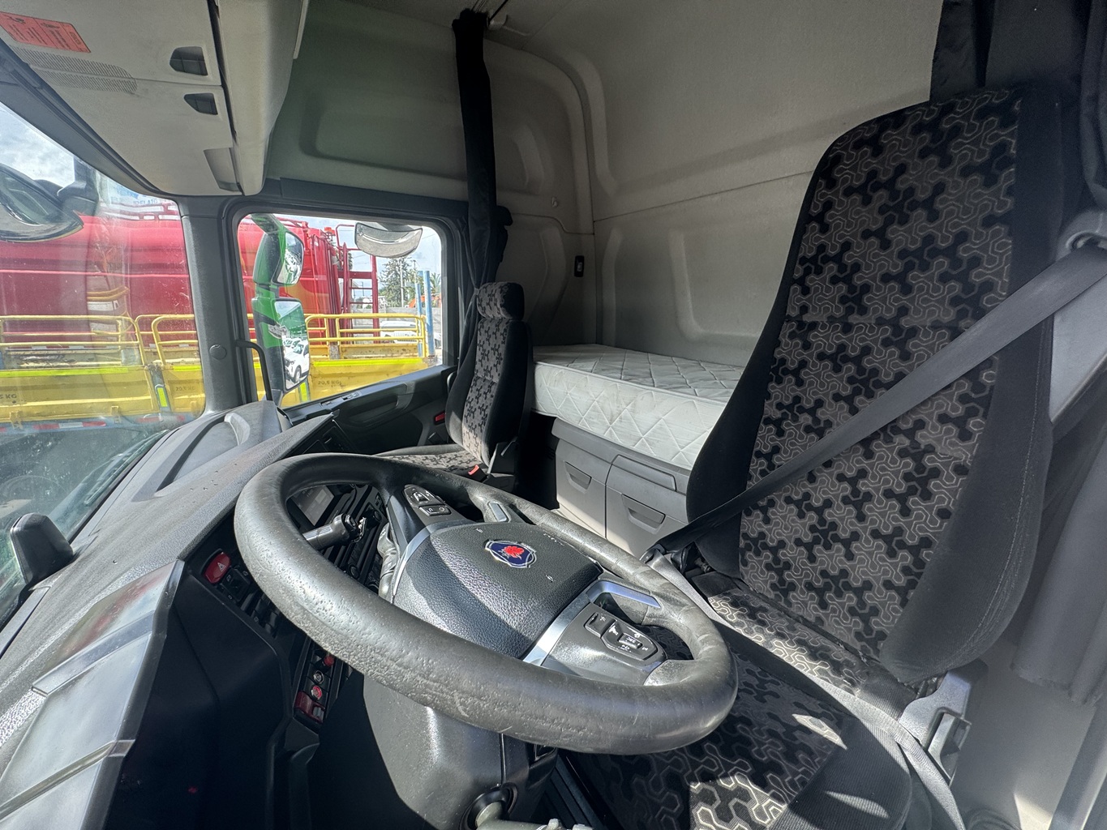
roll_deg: -0.7
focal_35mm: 14
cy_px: 415
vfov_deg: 85.7
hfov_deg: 102.1
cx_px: 554
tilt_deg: -12.0
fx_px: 448
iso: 40
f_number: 2.2
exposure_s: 1/198
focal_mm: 2.22
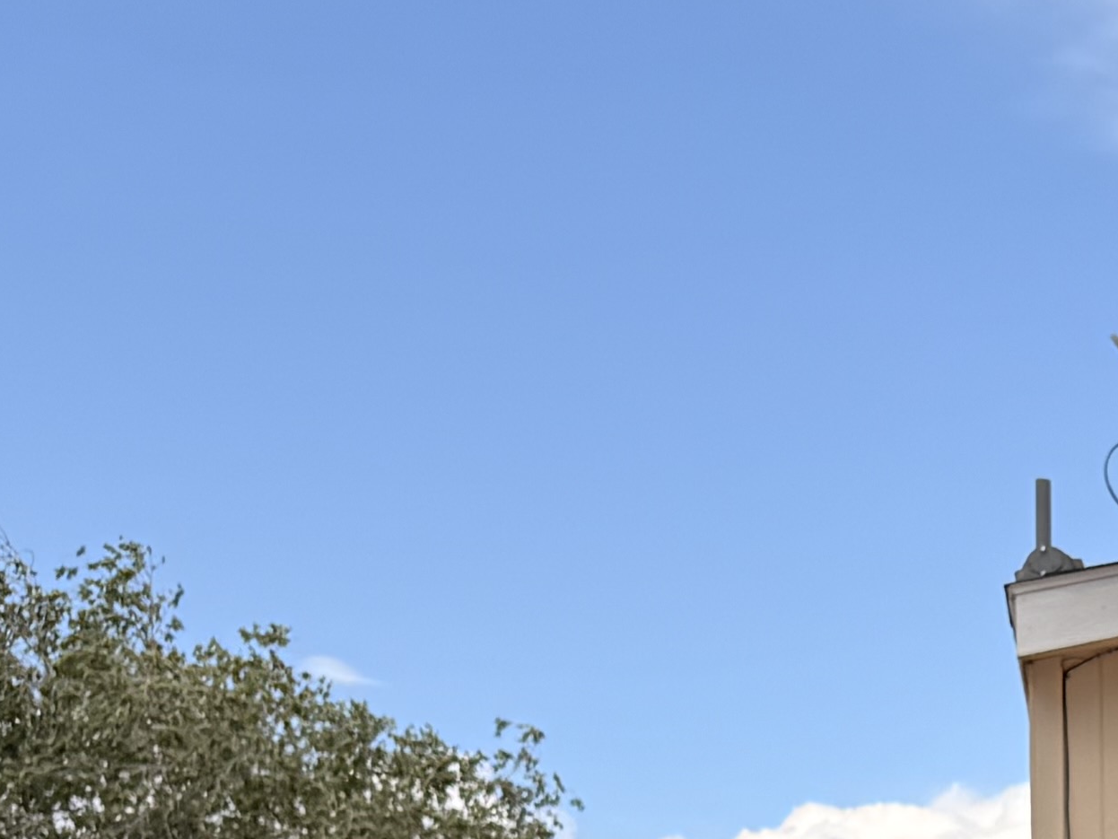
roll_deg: -0.7
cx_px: 1677
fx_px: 3553
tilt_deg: -5.7
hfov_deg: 16.3
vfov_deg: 11.6
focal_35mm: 110
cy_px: 1842
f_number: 1.78
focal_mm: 6.76
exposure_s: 1/2445
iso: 80
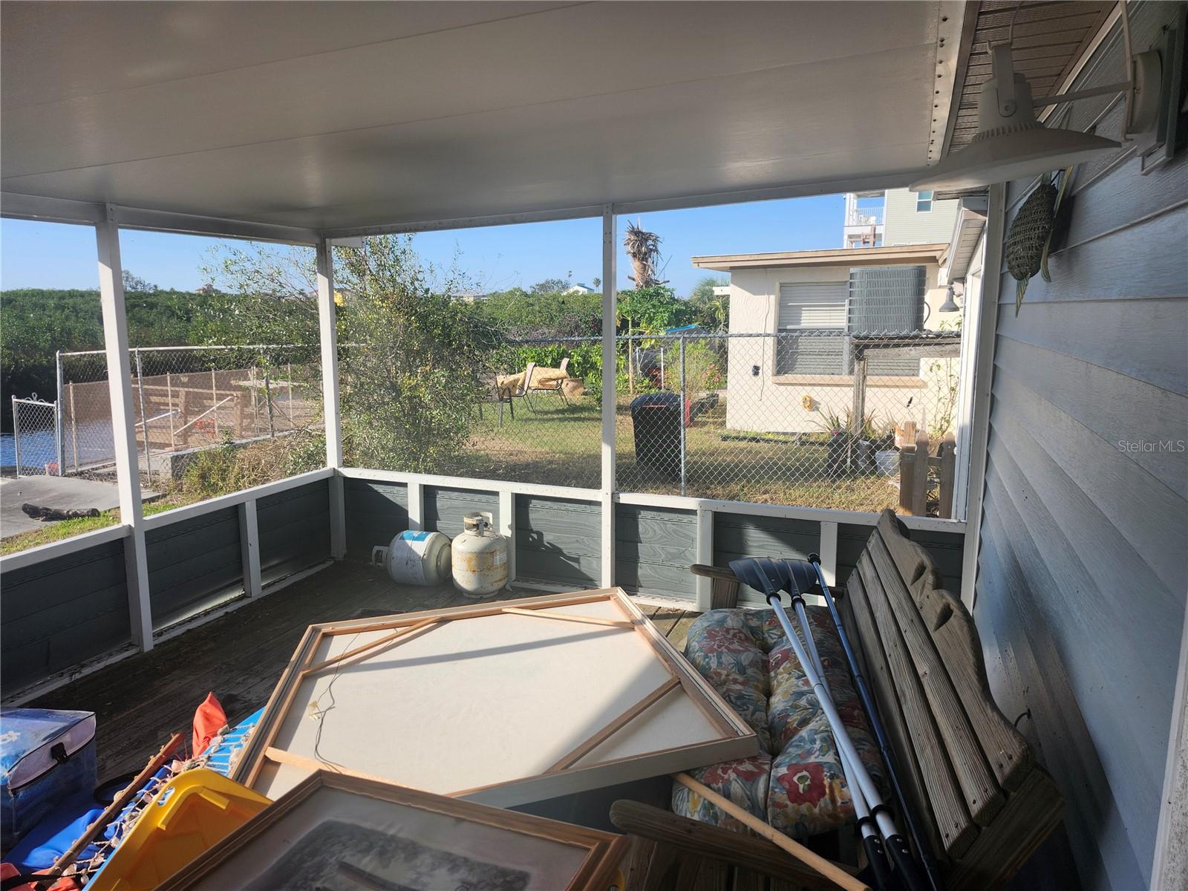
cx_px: 594
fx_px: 789
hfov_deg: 73.9
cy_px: 446
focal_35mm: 23
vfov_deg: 58.9
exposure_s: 1/577
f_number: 1.8
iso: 25
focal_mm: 5.54
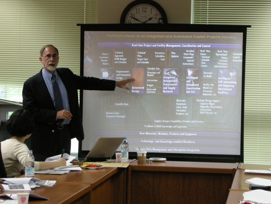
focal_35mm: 126
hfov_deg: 15.6
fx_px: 986
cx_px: 136
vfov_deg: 11.8
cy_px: 102
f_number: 5.3
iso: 400
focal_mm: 26.3
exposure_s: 1/33.2
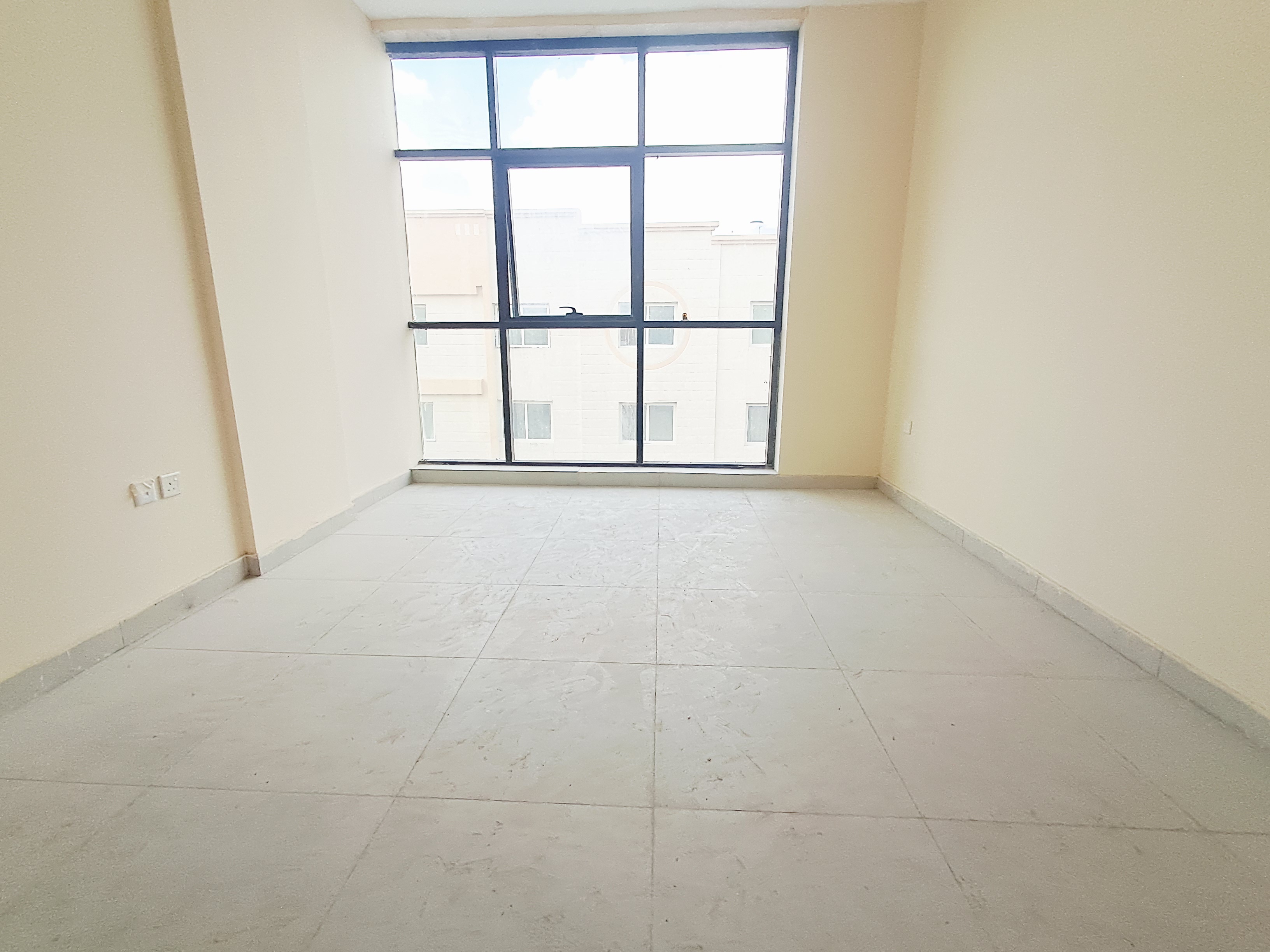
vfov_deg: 78.1
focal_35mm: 16
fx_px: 587
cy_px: 476
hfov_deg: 94.5
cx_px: 635
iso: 50
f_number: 2.2
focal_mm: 1.64
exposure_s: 1/100
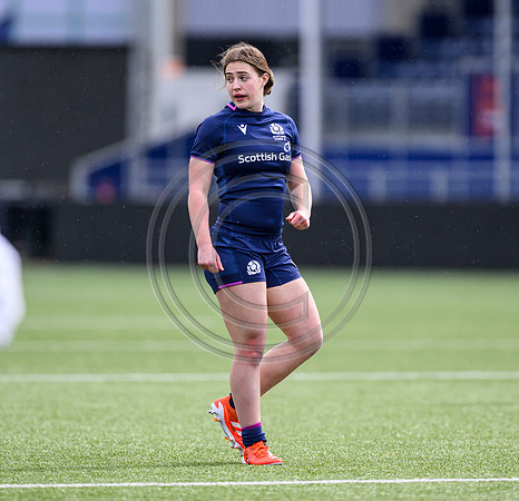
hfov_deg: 2.8
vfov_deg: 2.7
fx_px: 10542
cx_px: 262
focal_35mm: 632
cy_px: 224
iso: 500
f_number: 3.2
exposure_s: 1/3200
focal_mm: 400
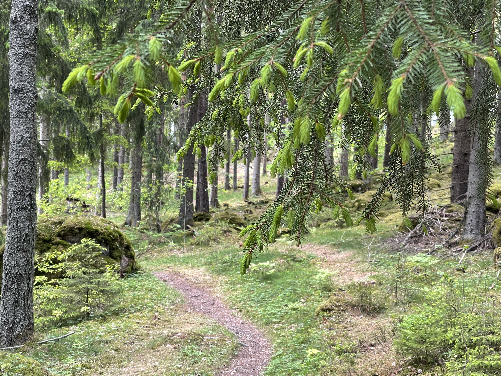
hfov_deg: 30.3
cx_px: 250
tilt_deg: +1.1
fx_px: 926
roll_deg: -2.5
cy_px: 188
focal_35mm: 64
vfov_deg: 22.9
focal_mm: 7.5
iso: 80
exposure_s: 1/99
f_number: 2.2
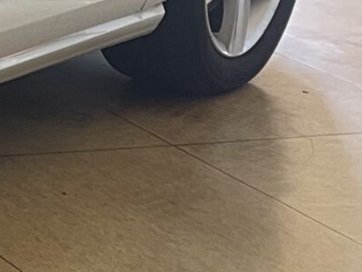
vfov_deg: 8.9
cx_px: -737
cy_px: -82
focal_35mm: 165
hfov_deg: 9.4
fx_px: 1727
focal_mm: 4.2
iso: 64
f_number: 1.6
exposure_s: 1/50
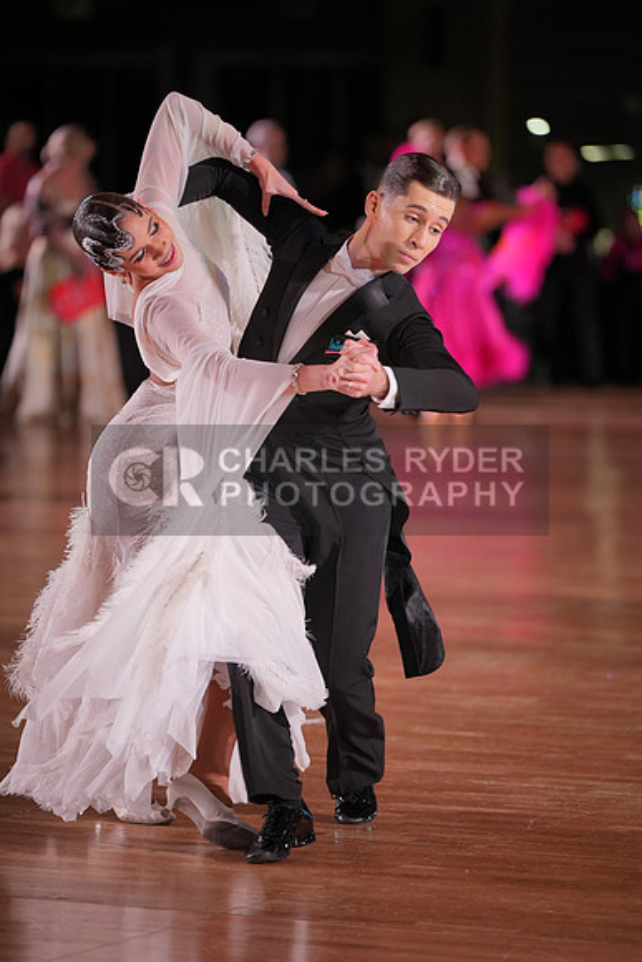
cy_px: 481
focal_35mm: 191
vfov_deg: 10.8
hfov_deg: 7.2
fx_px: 5106
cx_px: 321
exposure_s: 1/400
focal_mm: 191
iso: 1000
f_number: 2.8
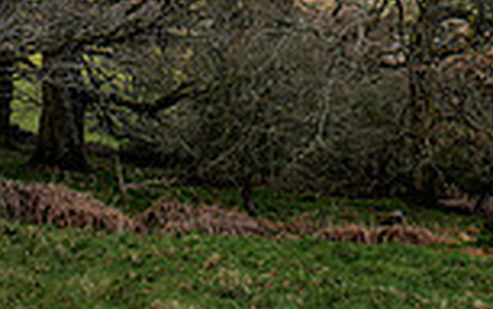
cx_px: 400
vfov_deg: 13.8
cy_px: -396
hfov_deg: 27.9
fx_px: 968
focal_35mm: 72
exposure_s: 1/200
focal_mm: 24
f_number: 5
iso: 125
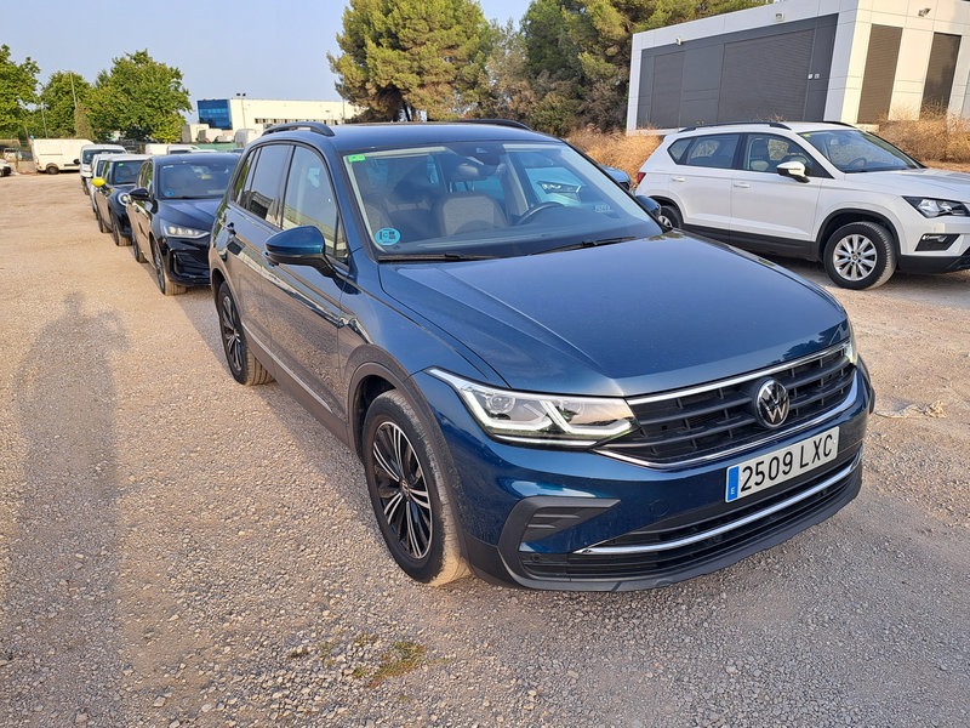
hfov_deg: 71.6
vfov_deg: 56.8
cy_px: 364
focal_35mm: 24
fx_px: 673
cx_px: 485
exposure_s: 1/257
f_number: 1.8
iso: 50
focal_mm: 5.23
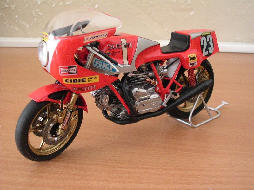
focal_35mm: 43
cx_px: 127
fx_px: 316
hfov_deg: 43.9
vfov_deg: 33.6
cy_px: 95
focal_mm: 6.6
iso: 400
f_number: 3
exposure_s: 1/3
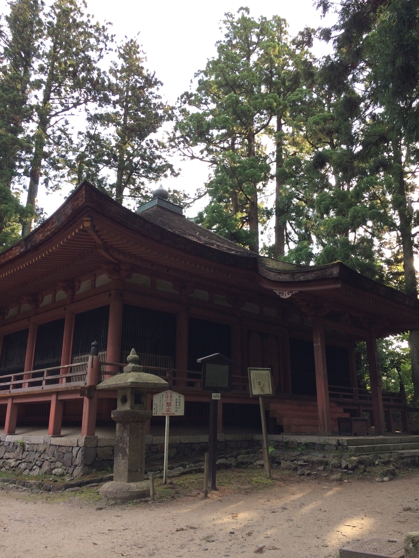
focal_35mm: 29
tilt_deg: +13.9
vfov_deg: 61.7
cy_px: 279
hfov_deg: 48.2
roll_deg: +0.0
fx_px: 468
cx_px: 210
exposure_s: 1/120
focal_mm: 4.15
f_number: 2.2
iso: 50
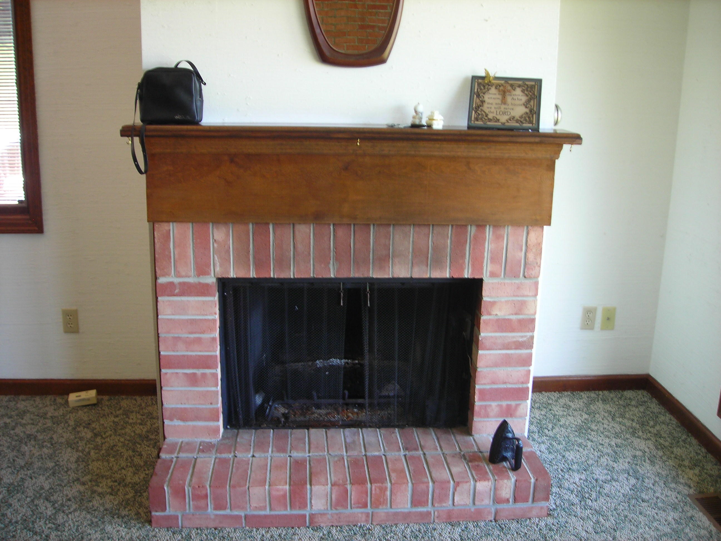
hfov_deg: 49.0
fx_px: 791
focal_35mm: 38
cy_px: 270
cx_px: 360
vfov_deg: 37.7
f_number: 3.2
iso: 50
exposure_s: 1/11
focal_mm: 6.3
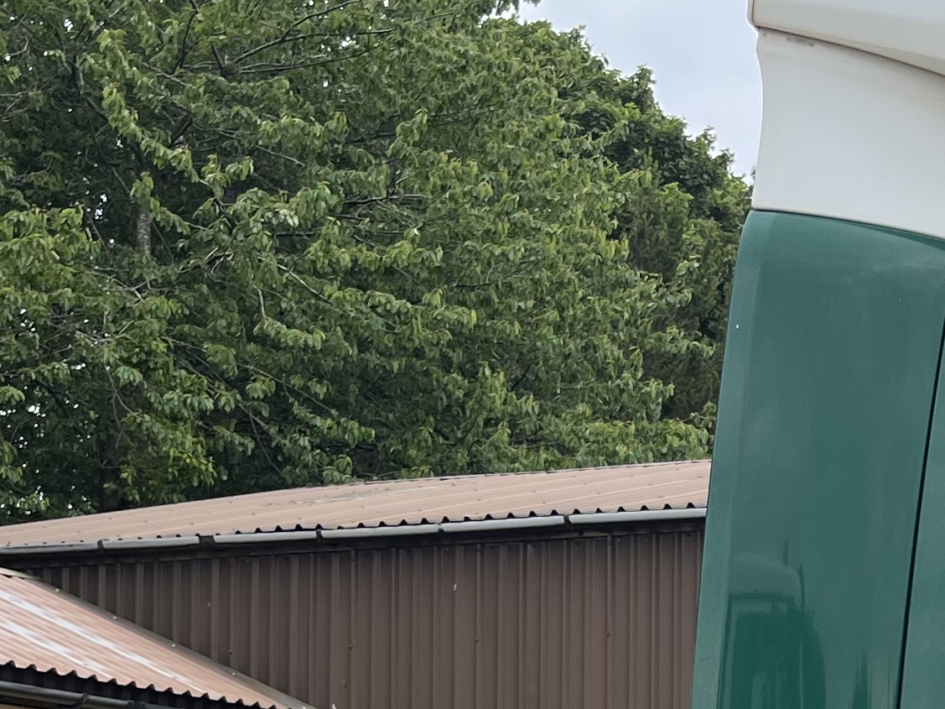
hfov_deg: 20.4
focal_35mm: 93
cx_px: 965
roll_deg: -1.2
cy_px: 946
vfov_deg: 15.1
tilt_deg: +0.3
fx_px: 2539
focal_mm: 5.1
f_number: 1.6
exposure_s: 1/787
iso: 50
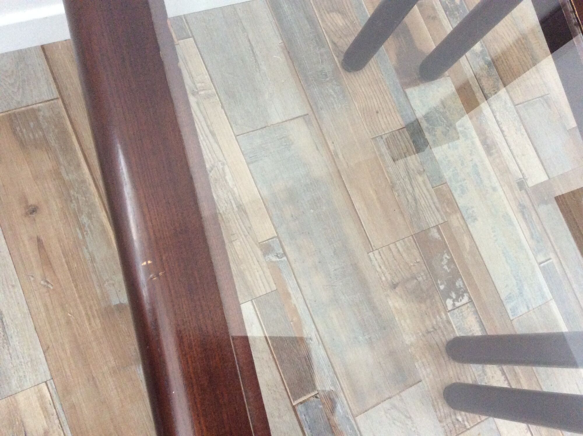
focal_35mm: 32
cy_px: 218
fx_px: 538
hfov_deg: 56.9
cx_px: 292
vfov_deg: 44.1
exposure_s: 1/25
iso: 250
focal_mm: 3.3
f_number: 2.4
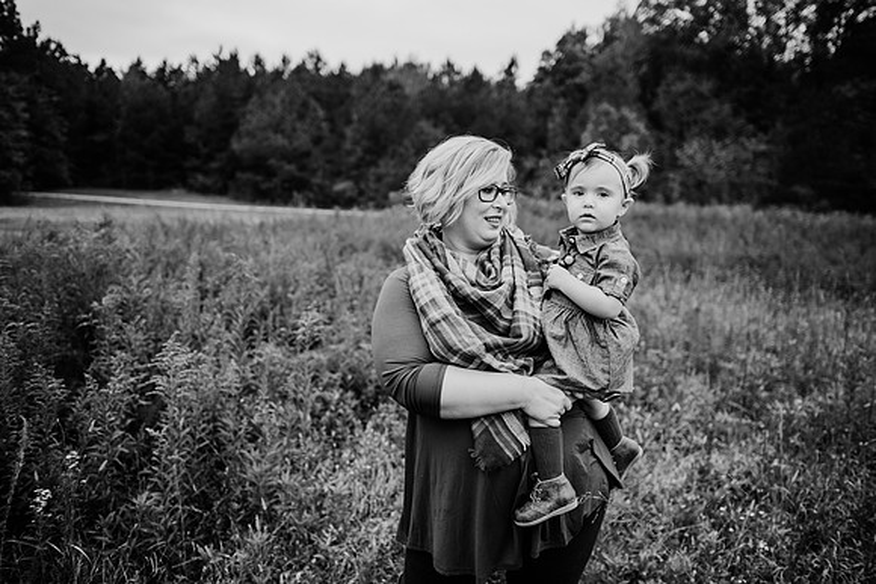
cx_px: 438
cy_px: 292
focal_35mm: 24
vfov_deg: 53.2
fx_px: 584
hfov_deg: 73.7
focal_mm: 24
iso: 125
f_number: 2.2
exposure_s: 1/800
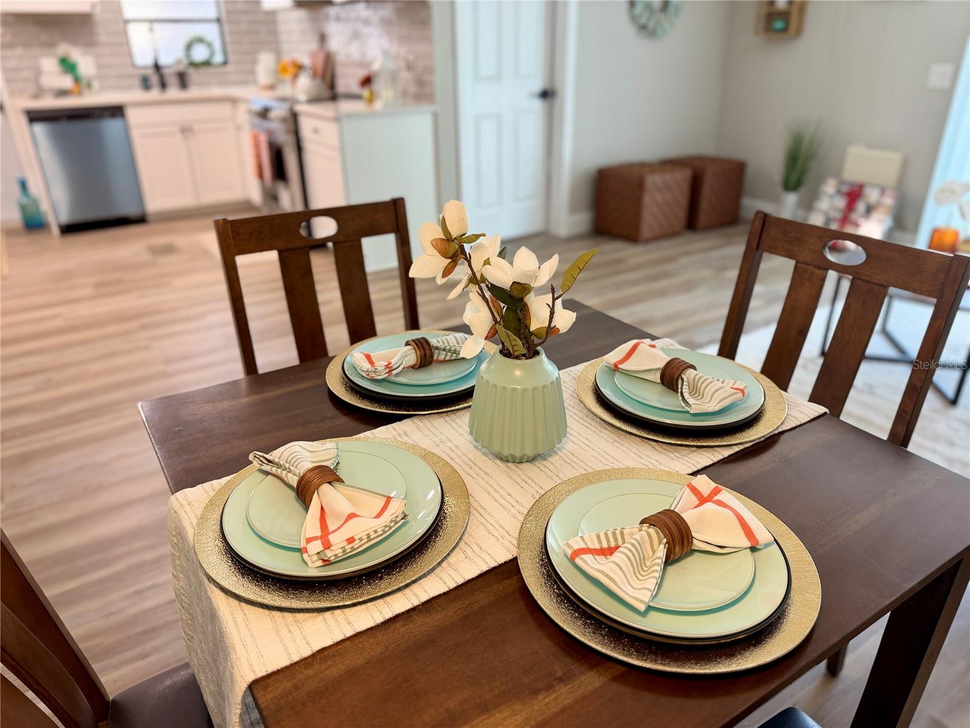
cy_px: 364
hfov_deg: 71.6
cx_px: 485
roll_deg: +1.0
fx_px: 673
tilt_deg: -25.2
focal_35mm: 24
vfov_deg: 56.8
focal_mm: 6.76
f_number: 1.78
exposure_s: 1/115
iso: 200
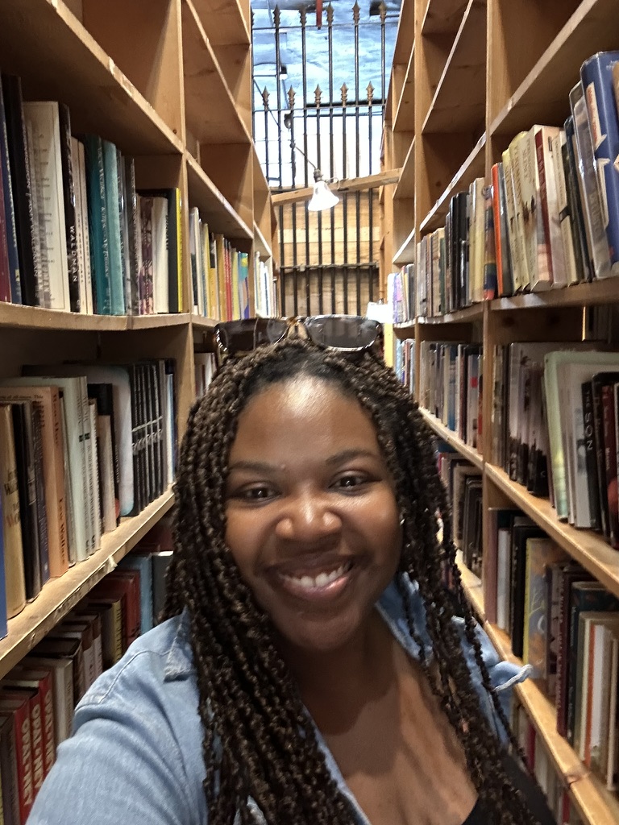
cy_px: 412
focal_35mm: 30
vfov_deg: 60.0
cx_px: 310
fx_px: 715
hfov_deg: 46.8
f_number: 1.9
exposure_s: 1/17
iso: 640
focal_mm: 2.69
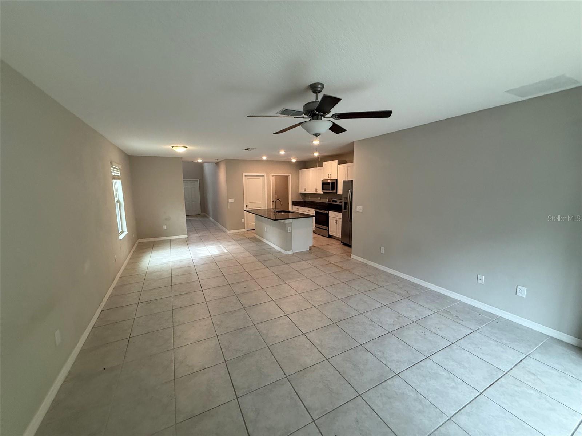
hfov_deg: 102.1
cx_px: 291
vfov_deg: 85.7
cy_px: 218
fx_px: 235
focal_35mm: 14
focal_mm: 2.22
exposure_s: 1/120
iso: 200
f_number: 2.2
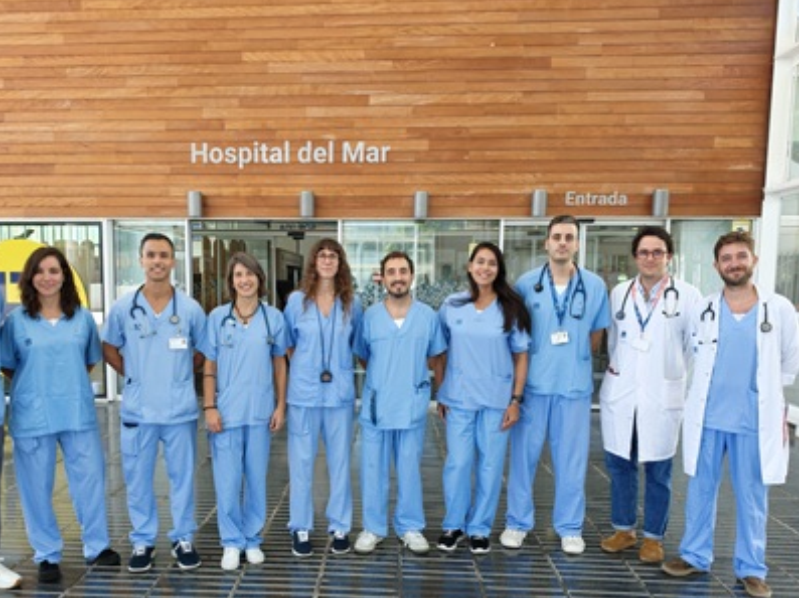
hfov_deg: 61.3
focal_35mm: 29
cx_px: 330
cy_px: 367
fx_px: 669
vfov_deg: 47.8
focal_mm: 6.75
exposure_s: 1/200
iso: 100
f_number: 1.5
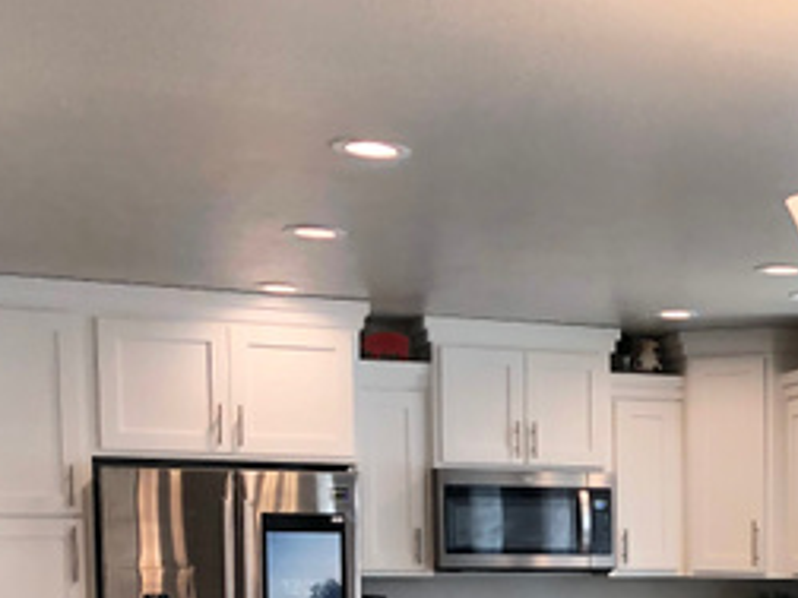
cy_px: 706
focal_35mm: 71
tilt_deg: -4.7
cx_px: 864
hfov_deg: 25.5
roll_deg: -0.6
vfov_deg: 19.6
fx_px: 1637
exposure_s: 1/120
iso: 40
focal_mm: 3.99
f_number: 1.8
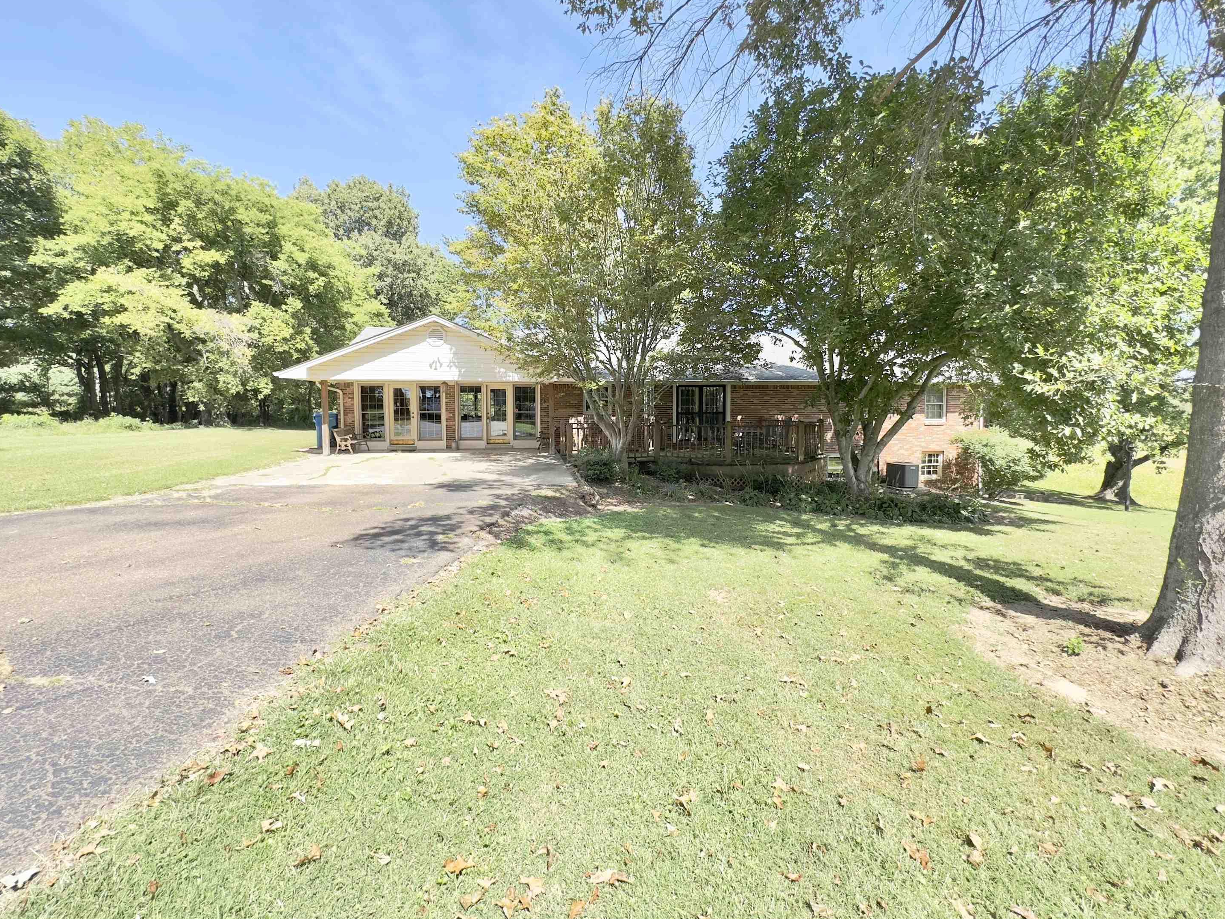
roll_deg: -0.3
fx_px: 531
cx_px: 614
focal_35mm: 15
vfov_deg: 81.7
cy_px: 433
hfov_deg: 98.2
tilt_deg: -3.7
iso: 40
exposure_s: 1/308
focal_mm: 2.22
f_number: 2.2
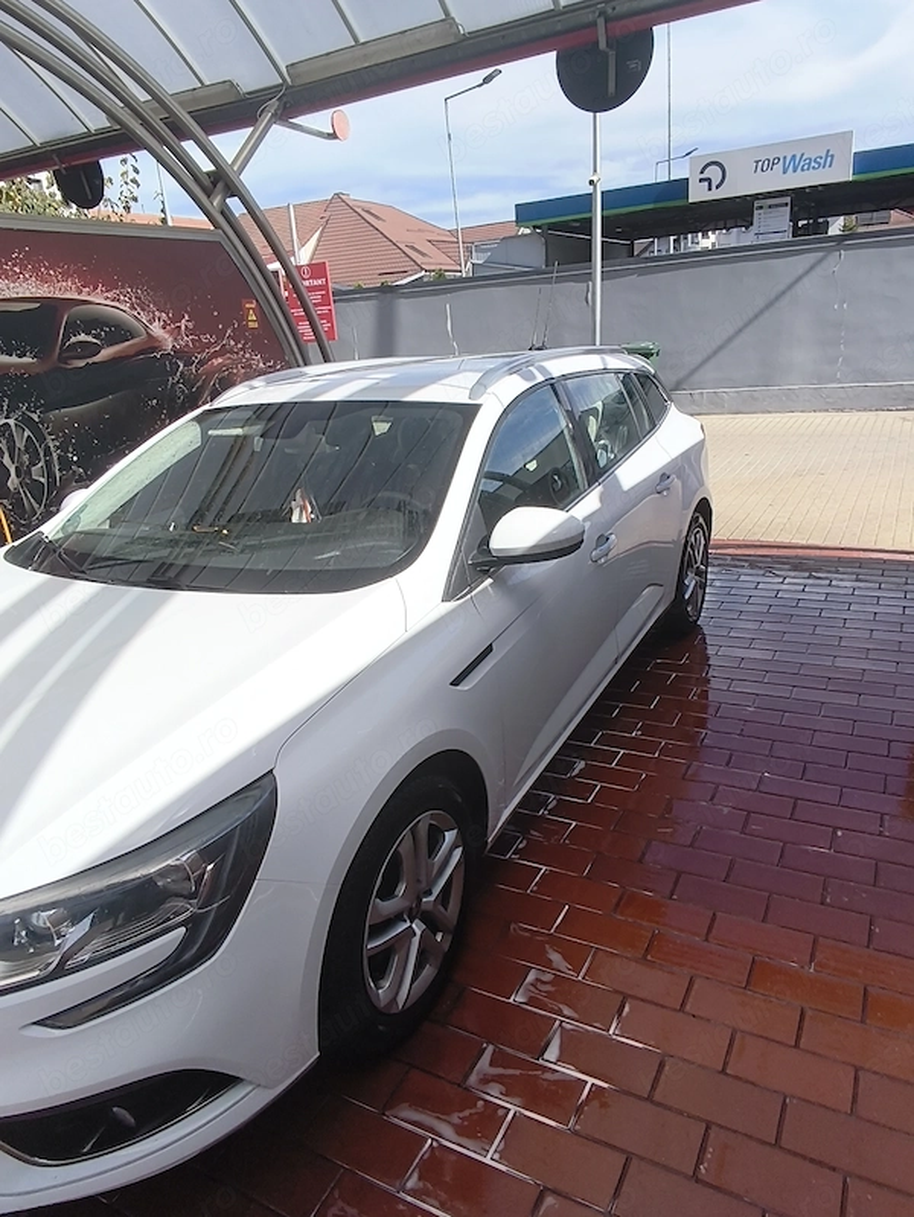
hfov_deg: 58.9
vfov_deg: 73.9
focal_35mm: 23
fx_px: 809
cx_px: 457
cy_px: 608
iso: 50
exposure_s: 1/1961
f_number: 2.2
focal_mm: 1.65
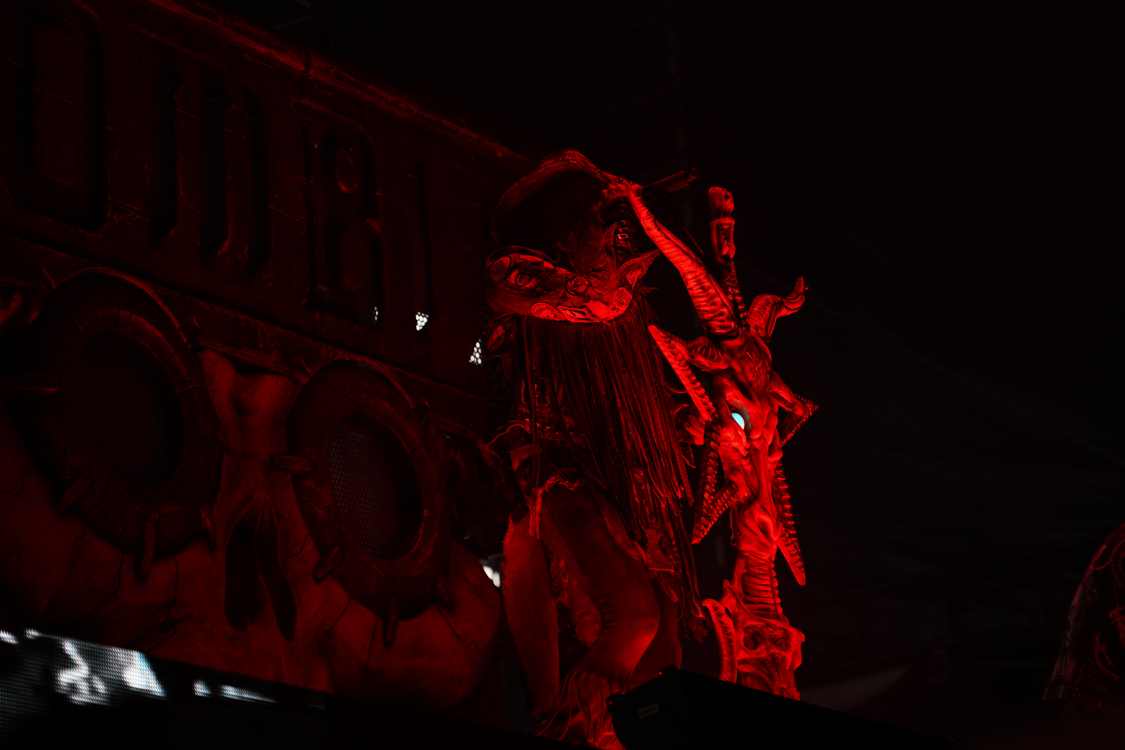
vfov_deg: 13.0
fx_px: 3281
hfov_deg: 19.5
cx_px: 562
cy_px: 375
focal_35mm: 105
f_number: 4
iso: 200
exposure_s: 1/125
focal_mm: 105
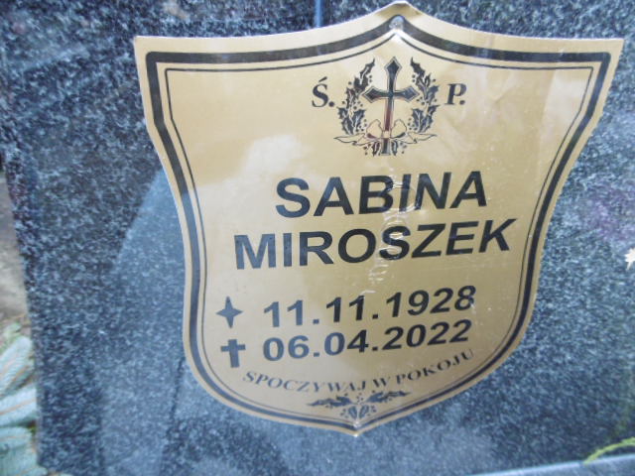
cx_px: 318
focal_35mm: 24
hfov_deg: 71.6
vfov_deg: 56.8
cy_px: 238
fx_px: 440
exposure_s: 1/60
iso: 400
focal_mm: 4.3
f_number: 3.1
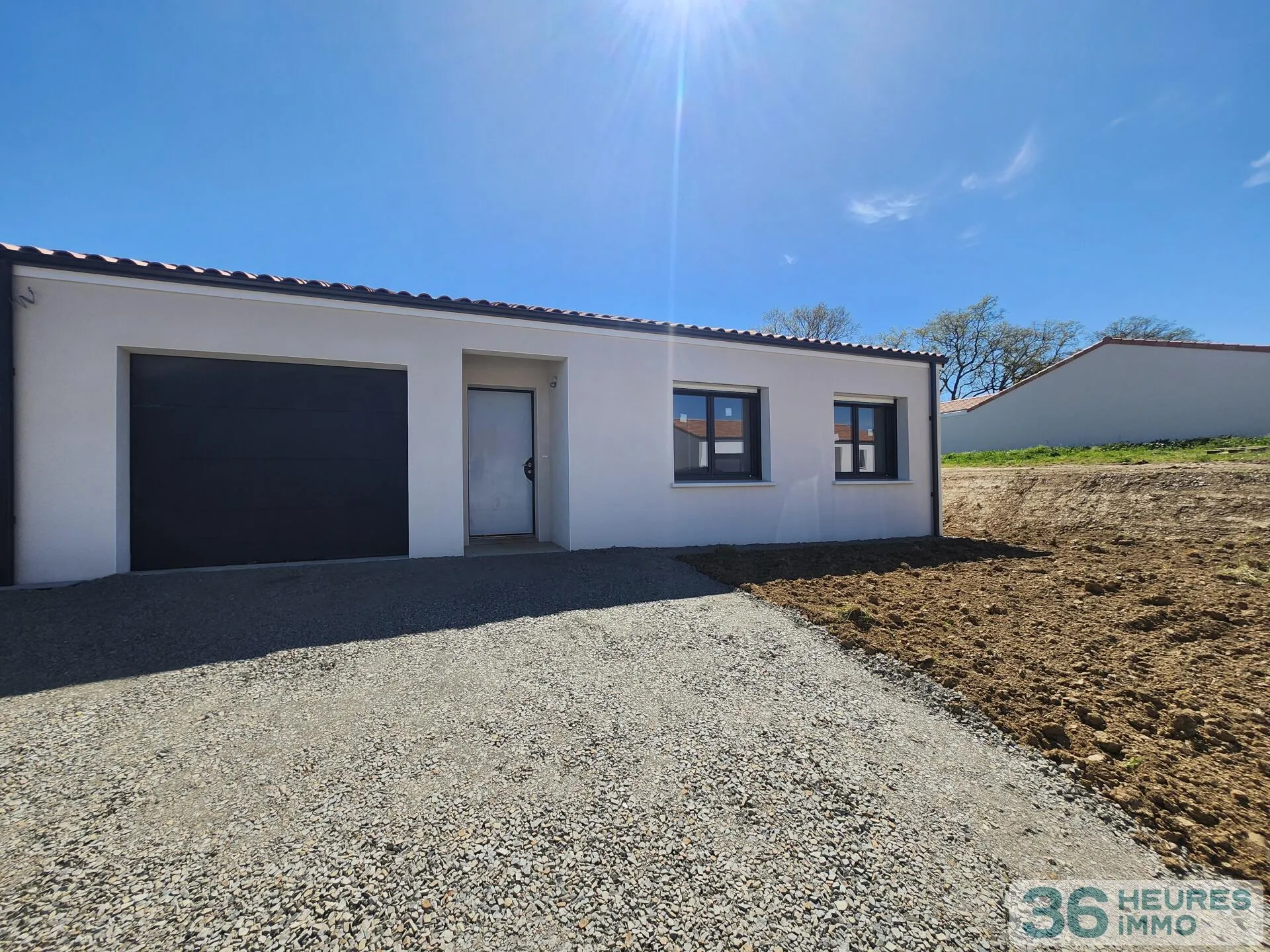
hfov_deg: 106.2
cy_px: 476
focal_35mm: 13
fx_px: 477
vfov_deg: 89.9
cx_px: 635
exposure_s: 1/1242
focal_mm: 1.74
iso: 32
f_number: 2.2
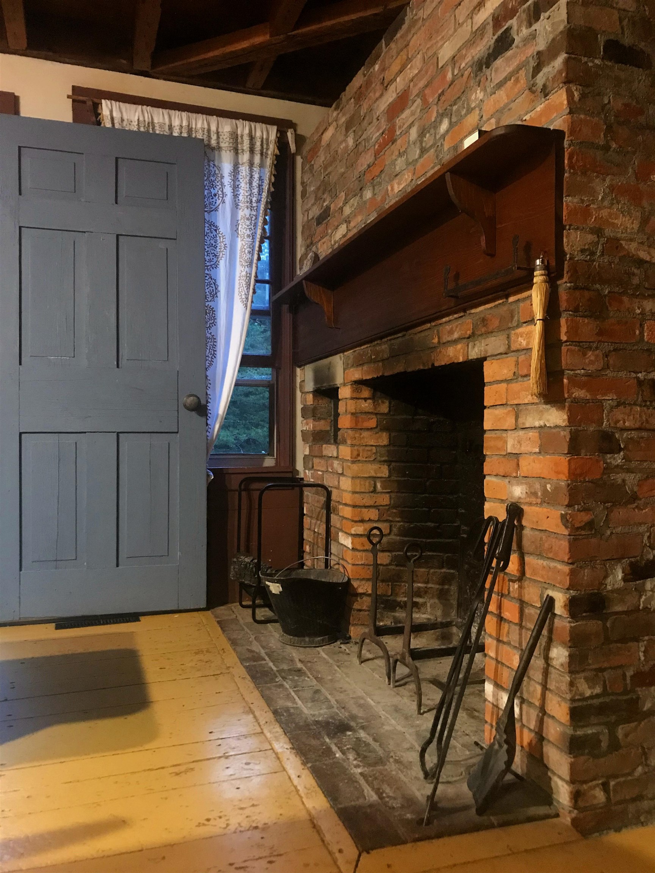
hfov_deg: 49.7
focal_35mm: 28
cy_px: 436
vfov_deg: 63.4
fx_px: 706
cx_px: 328
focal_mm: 3.99
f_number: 1.8
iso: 125
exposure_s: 1/4
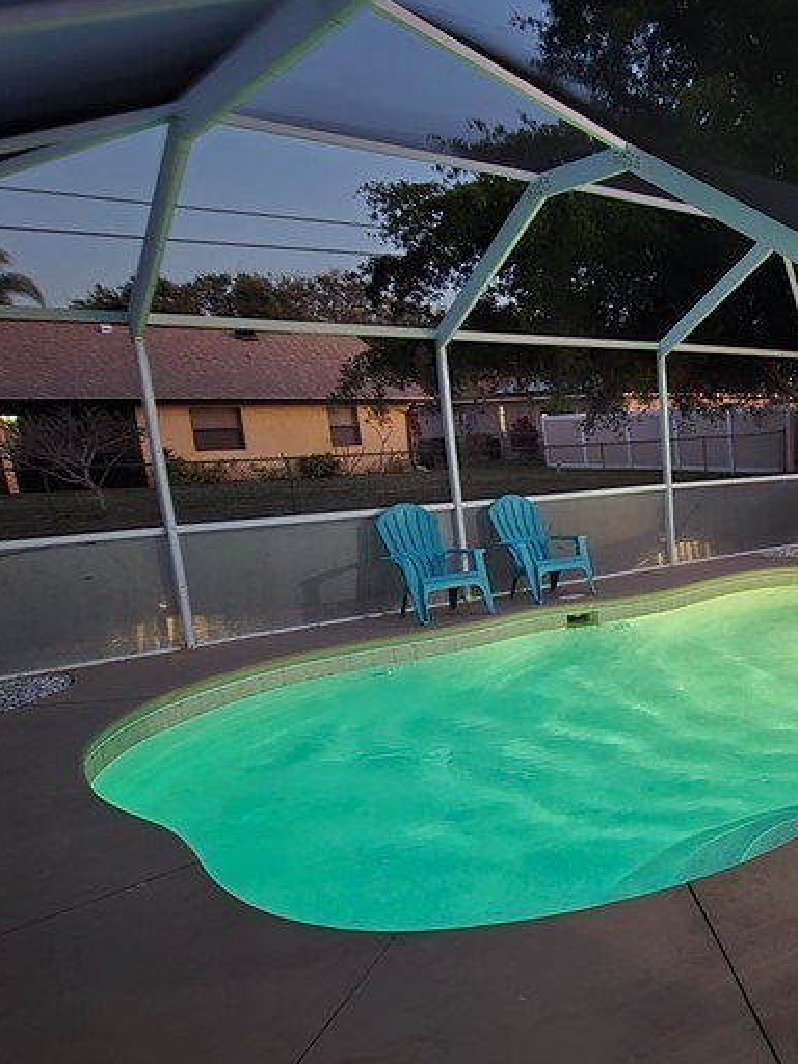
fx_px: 799
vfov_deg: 67.0
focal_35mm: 26
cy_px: 601
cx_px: 821
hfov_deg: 44.1
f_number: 2.2
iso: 800
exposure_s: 1/9.99
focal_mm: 2.2
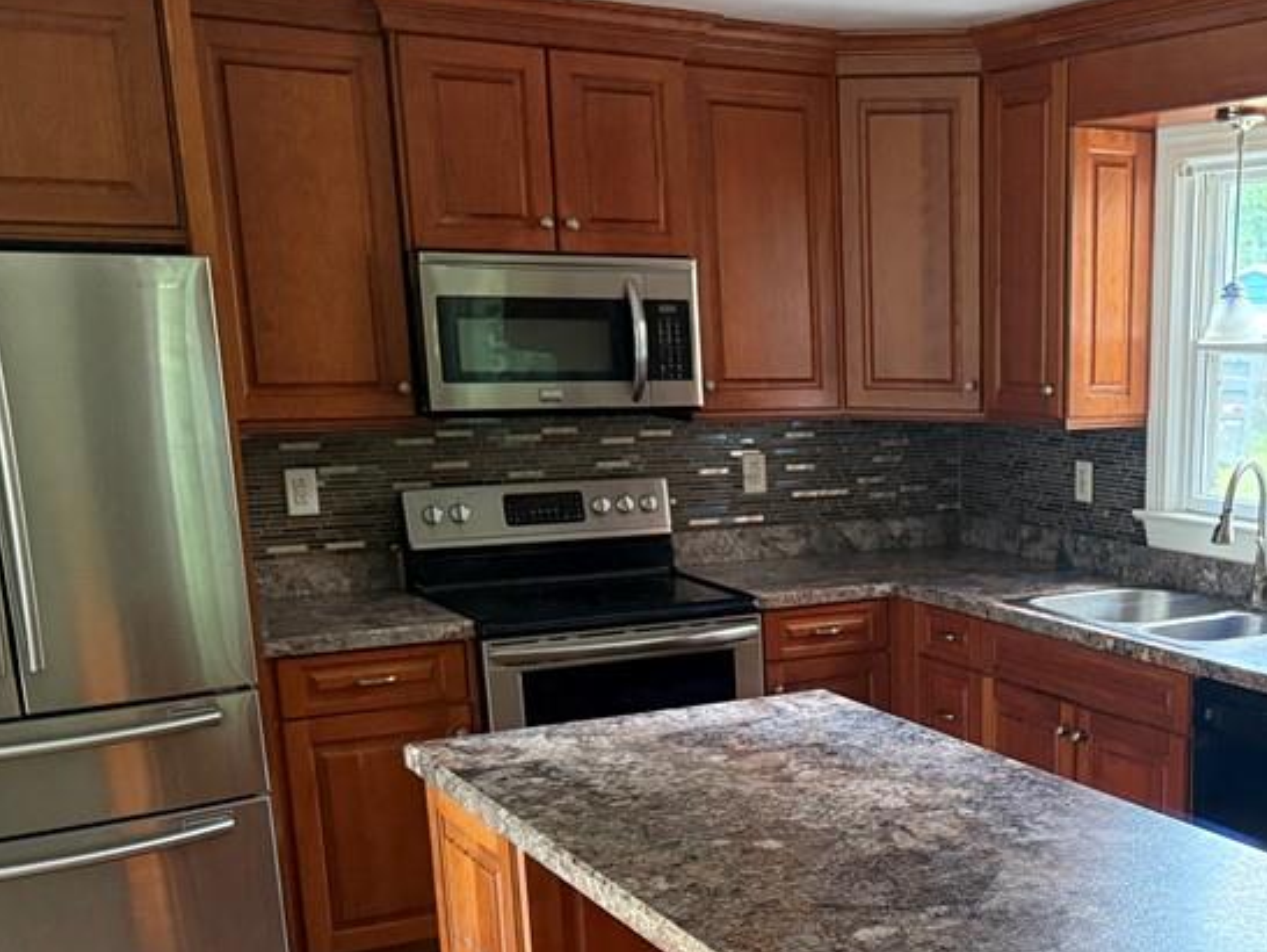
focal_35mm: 45
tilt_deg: -14.5
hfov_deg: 40.3
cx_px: 1021
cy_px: 752
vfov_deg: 31.4
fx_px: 1648
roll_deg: +0.2
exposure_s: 1/60
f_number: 1.78
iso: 800
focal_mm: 6.76
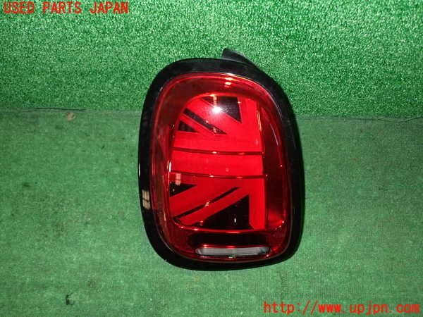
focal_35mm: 30
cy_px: 158
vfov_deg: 46.8
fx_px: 367
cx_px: 212
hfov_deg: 60.0
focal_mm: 5.4
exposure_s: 1/30
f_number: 6.3
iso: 800
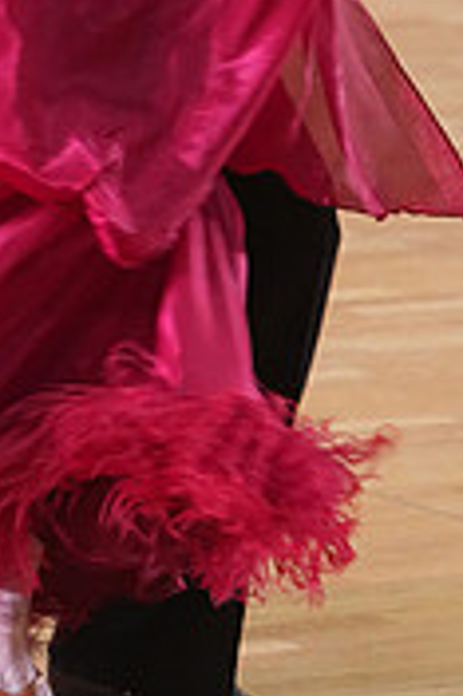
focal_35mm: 383
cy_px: -245
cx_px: -93
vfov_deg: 5.4
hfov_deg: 3.6
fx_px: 7403
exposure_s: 1/200
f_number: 5.6
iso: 3200
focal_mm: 116
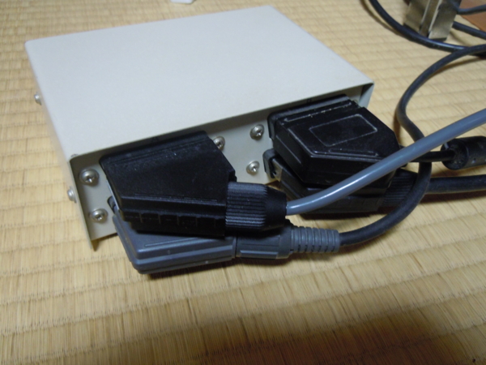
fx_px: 421
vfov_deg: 46.8
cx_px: 243
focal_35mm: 30
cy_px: 182
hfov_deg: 60.0
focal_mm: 5.4
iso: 400
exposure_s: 1/10
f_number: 3.5
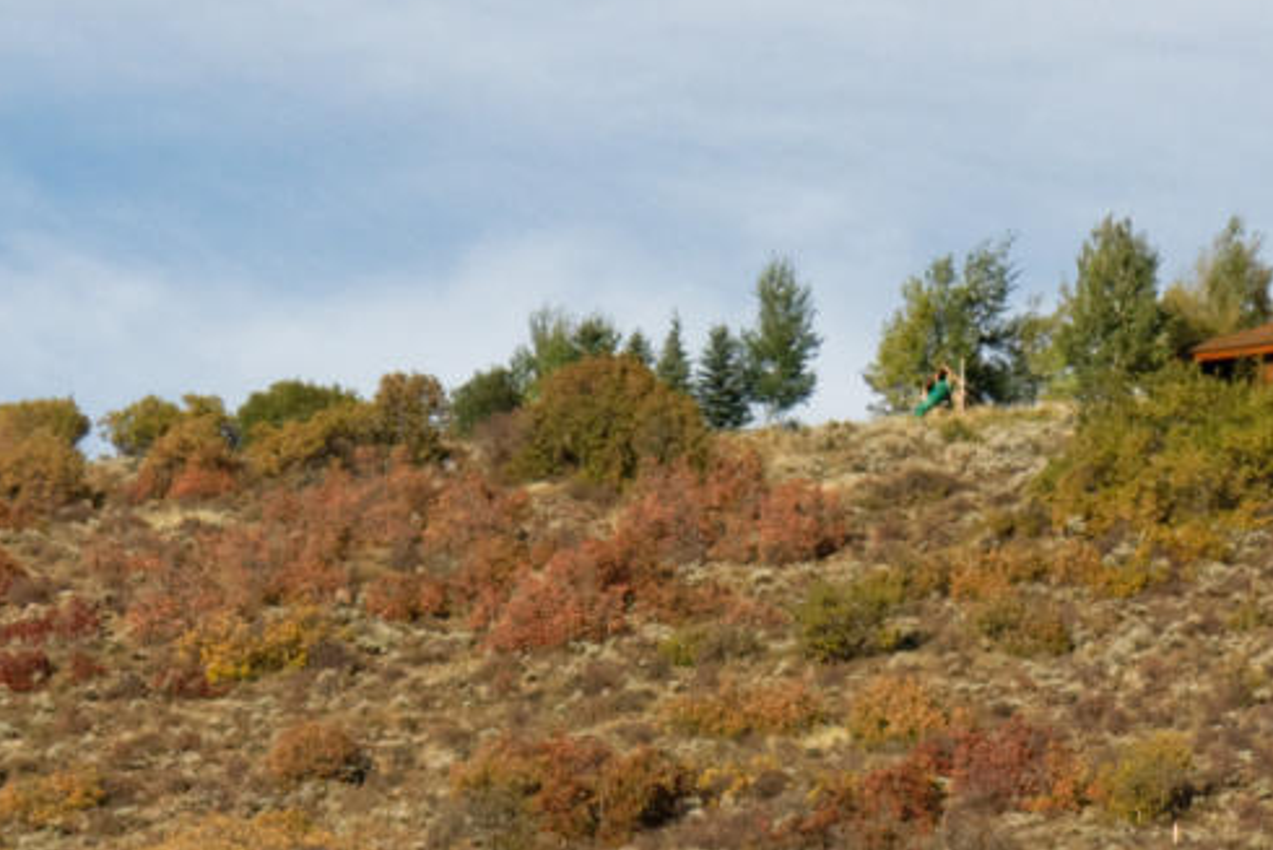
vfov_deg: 3.8
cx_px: 647
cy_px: 1978
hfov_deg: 5.8
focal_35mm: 355
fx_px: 12556
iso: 200
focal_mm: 58
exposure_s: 1/320
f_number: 8
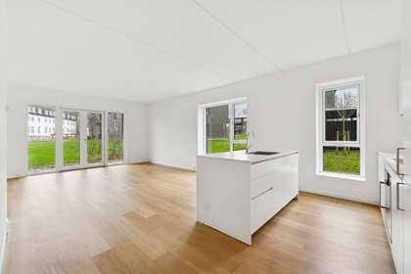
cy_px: 137
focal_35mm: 15
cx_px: 206
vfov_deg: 77.3
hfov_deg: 100.4
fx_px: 171
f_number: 8
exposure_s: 1/2
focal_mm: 10
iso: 200
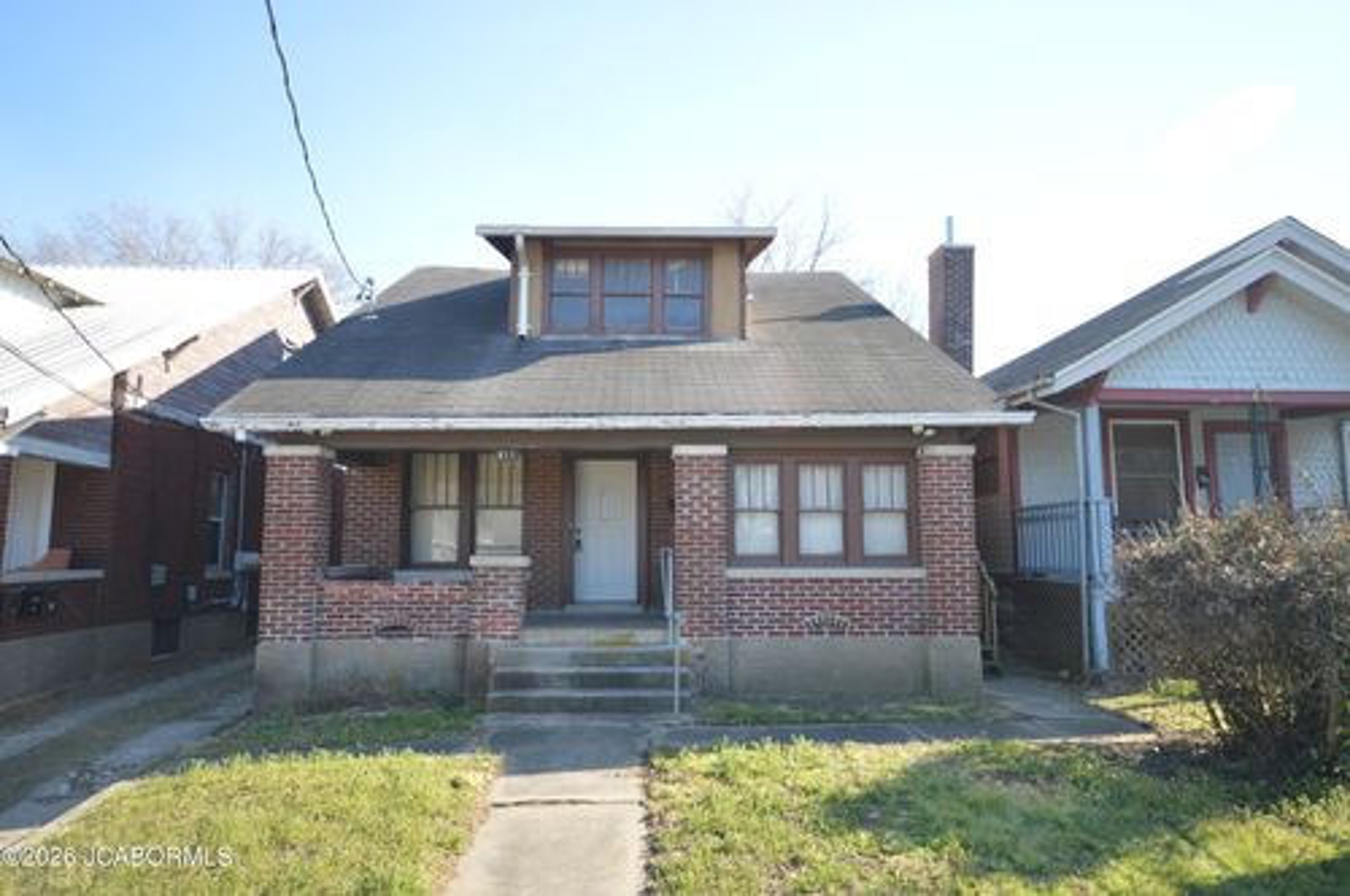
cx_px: 675
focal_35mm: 22
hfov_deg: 77.4
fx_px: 843
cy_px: 448
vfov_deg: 56.0
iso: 125
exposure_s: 1/125
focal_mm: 15
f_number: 5.6
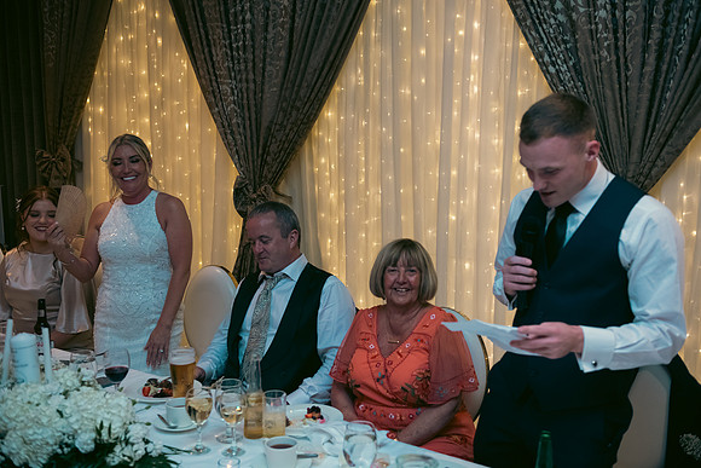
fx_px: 779
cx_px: 350
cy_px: 234
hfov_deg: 48.4
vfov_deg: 33.4
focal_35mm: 40
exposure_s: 1/160
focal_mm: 40
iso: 800
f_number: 3.5
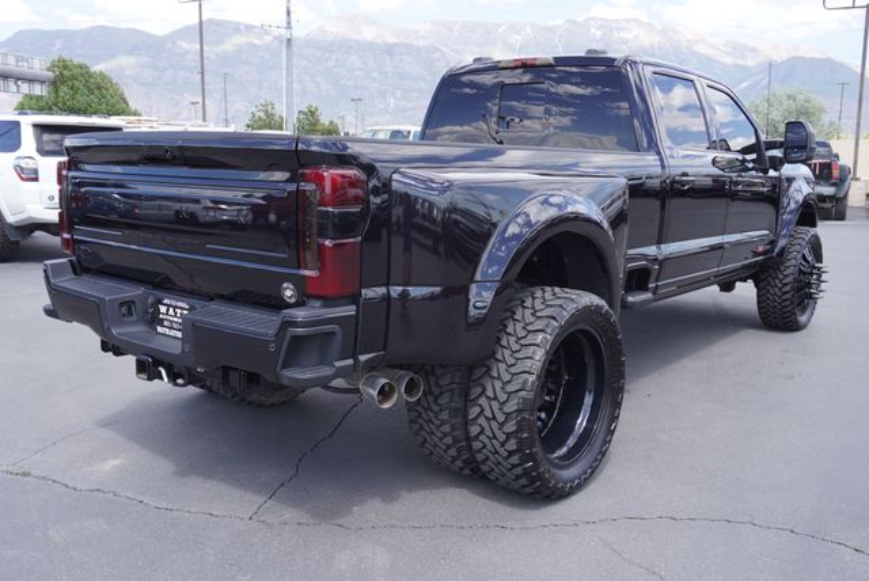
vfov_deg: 40.0
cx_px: 434
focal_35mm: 33
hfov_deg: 57.2
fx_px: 797
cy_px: 290
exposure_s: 1/100
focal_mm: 22
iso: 100
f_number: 6.3
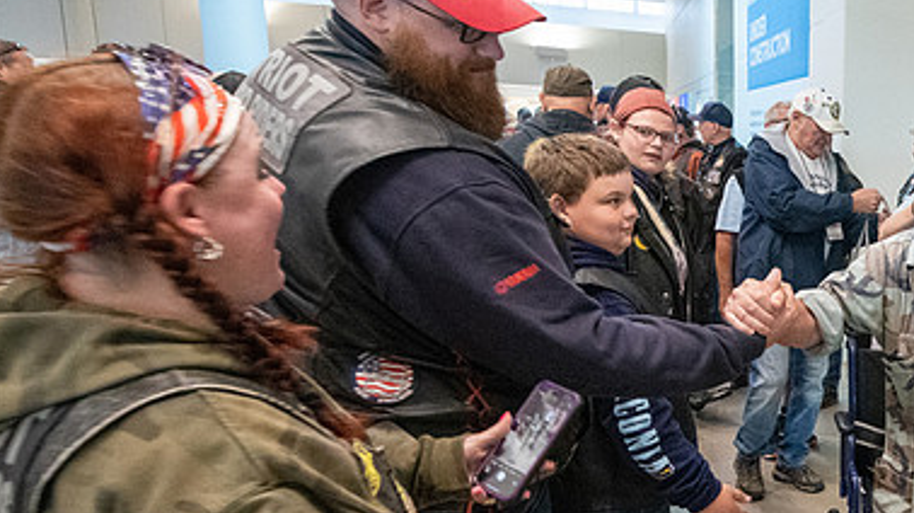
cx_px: 970
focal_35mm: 58
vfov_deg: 20.6
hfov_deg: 32.3
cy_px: 334
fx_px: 1405
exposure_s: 1/80
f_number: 7.1
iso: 8000
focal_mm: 24
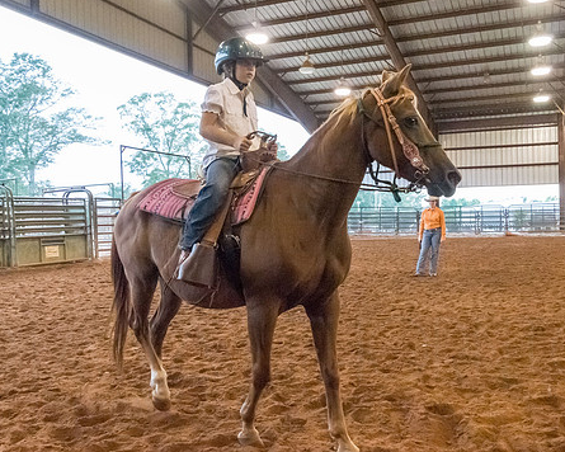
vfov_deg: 44.5
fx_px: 552
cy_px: 216
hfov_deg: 54.0
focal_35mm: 33
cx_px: 322
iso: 6400
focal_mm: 18
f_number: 6.3
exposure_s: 1/160
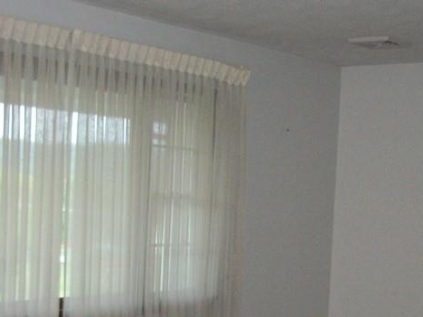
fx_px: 855
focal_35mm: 70
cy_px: 303
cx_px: 255
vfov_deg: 20.5
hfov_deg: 27.7
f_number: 2.9
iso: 250
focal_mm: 5.7
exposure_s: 1/30
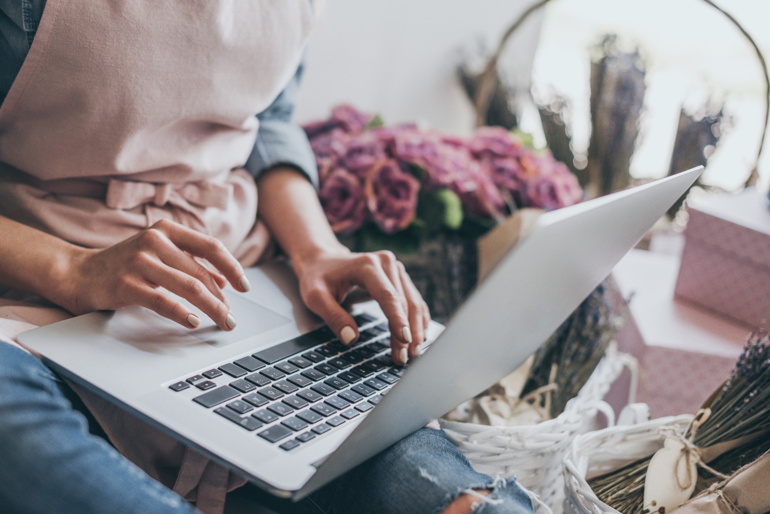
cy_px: 247
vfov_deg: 25.5
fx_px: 1134
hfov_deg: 37.5
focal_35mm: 53
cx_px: 363
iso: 500
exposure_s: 1/800
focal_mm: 50
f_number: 2.5
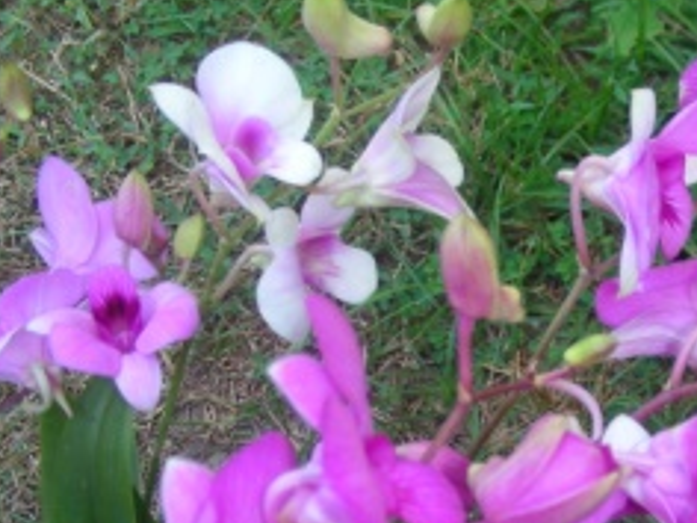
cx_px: 561
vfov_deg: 20.3
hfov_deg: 26.5
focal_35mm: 72
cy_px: 402
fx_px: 1450
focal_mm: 6.3
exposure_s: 1/30
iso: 50
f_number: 3.5
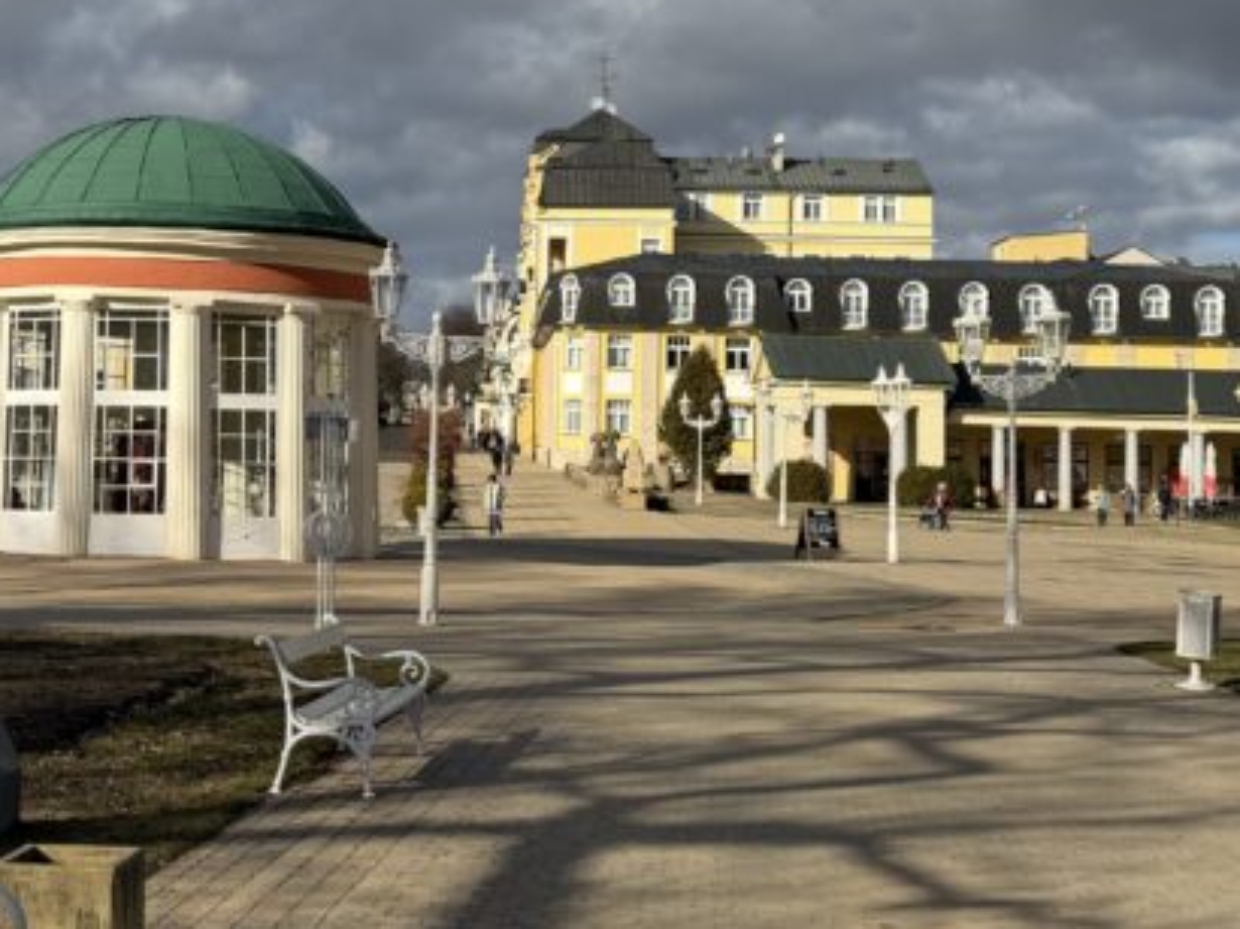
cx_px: 278
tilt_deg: +4.6
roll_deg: -2.2
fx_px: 2148
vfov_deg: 24.3
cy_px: 303
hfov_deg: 31.5
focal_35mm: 60
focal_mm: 6.76
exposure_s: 1/7353
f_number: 1.78
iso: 80
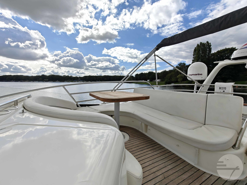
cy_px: 92
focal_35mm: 15
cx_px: 124
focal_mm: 2.3
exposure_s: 1/464
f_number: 2
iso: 50
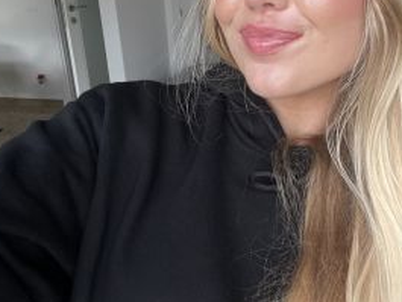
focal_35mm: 39
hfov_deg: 47.5
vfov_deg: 36.6
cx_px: 246
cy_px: 115
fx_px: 453
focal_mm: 2.71
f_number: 2.2
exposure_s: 1/121
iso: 50
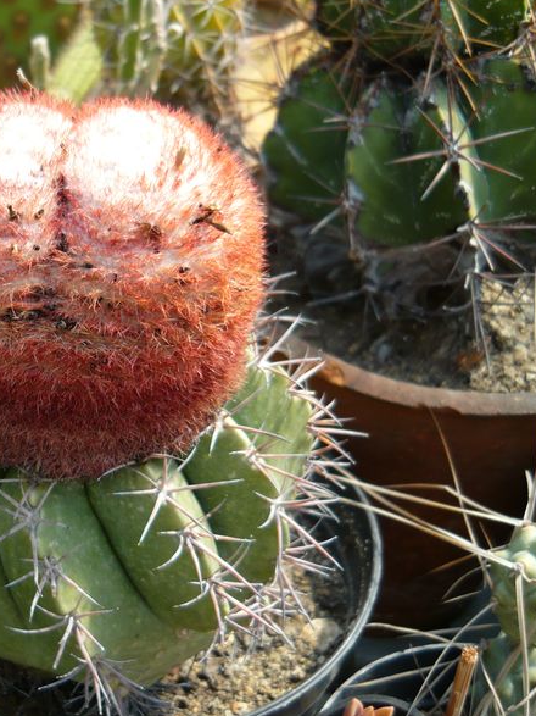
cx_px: 82
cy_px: 356
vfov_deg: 42.1
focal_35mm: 45
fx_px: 929
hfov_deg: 31.1
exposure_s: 1/400
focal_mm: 5.5
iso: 100
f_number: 2.8
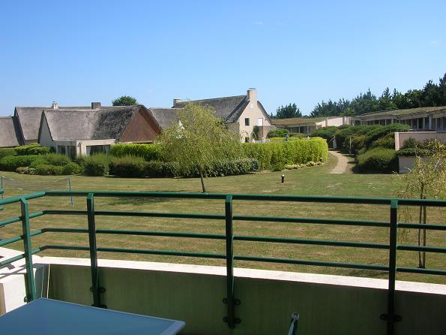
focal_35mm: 35
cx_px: 223
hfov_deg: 52.6
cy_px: 168
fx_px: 451
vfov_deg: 40.7
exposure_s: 1/250
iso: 50
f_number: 5.6
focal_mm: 5.8
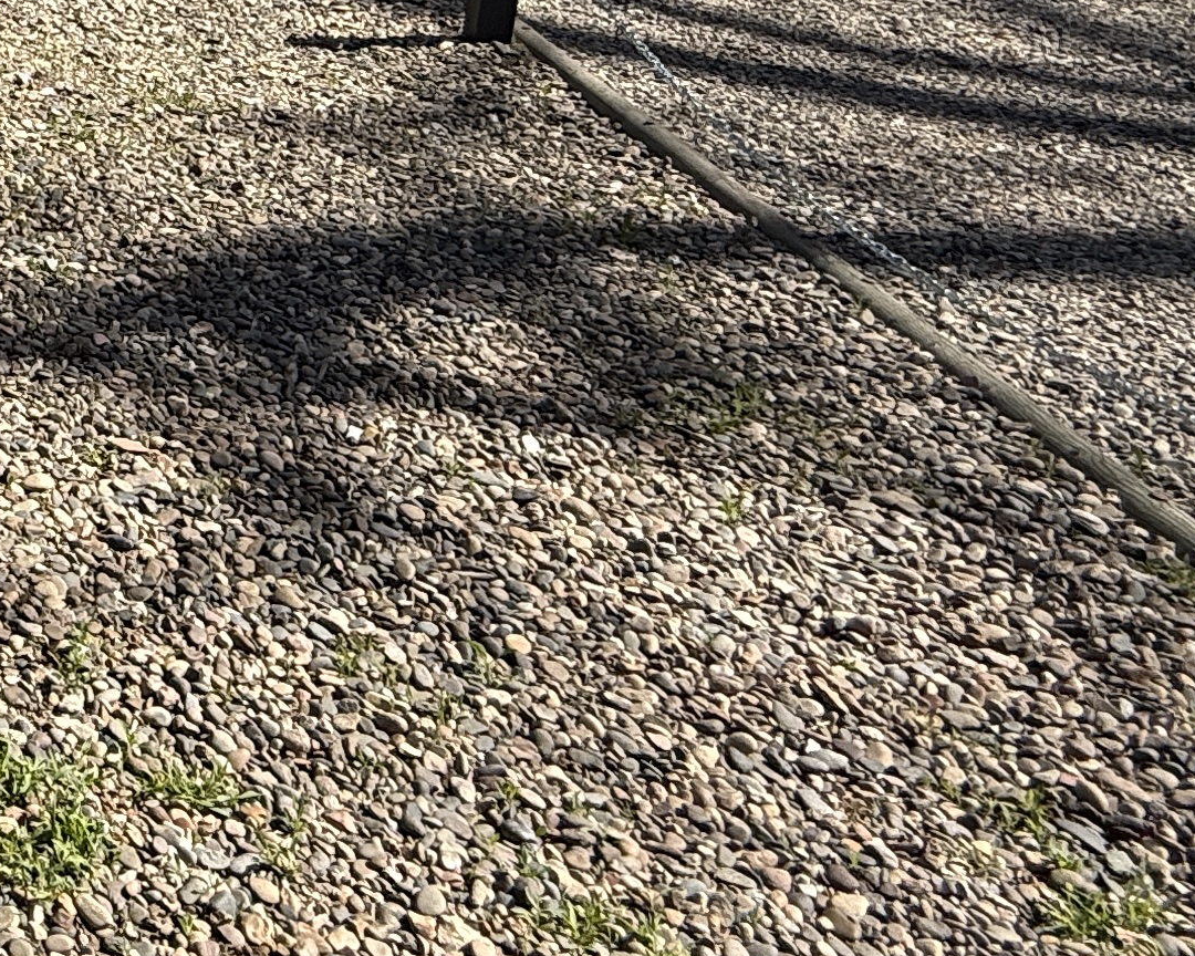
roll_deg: -0.2
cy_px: -33
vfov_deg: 27.7
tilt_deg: -14.5
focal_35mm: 51
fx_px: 1804
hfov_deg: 27.2
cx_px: -543
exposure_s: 1/1211
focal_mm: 2.22
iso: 50
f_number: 2.2
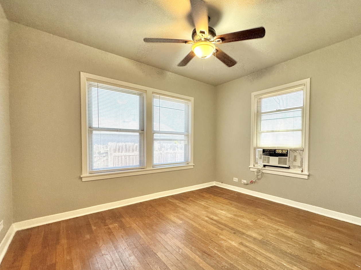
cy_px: 149
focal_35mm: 16
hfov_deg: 94.1
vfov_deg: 77.9
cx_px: 202
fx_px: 167
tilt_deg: -2.0
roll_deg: -0.3
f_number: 2.2
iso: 320
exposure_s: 1/120
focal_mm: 2.22
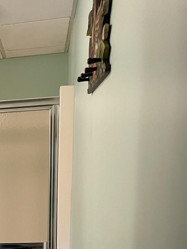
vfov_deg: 26.2
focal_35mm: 66
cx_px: -45
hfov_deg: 20.6
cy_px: 298
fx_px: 475
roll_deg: +4.7
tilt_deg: -11.6
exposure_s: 1/60
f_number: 1.6
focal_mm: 4.2
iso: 80
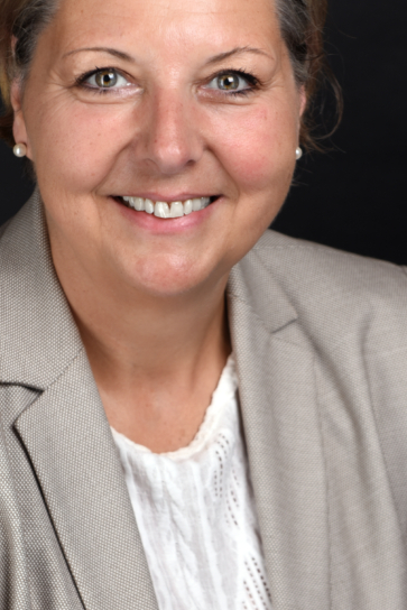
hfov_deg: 9.8
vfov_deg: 14.6
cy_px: 377
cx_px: 164
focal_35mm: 140
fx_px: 2372
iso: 100
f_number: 6.3
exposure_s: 1/200
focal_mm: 70
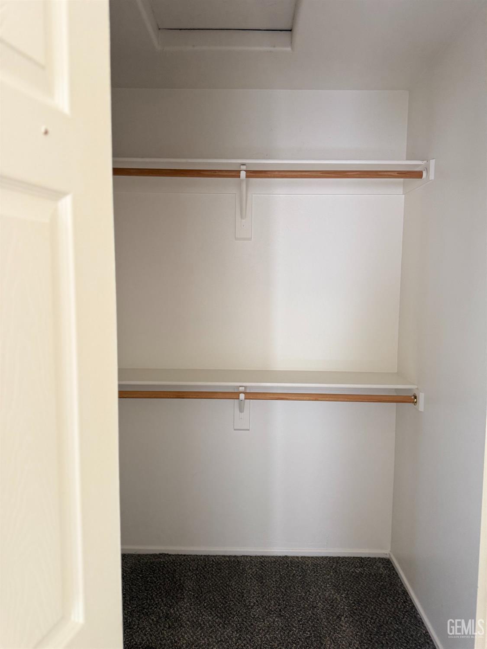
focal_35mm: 24
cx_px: 244
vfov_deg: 71.6
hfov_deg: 56.8
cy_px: 324
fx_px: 450
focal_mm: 6.76
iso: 200
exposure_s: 1/81
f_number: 1.78
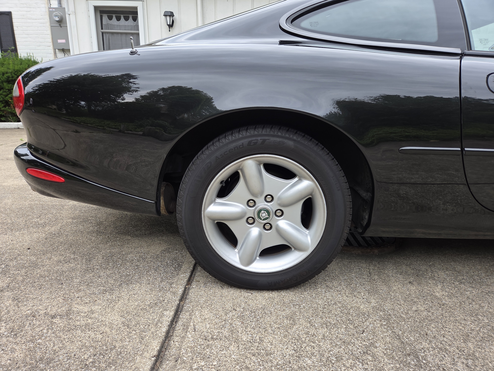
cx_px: 247
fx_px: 328
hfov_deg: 73.9
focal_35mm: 23
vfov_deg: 58.9
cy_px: 186
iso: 80
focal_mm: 5.4
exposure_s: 1/585
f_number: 1.8
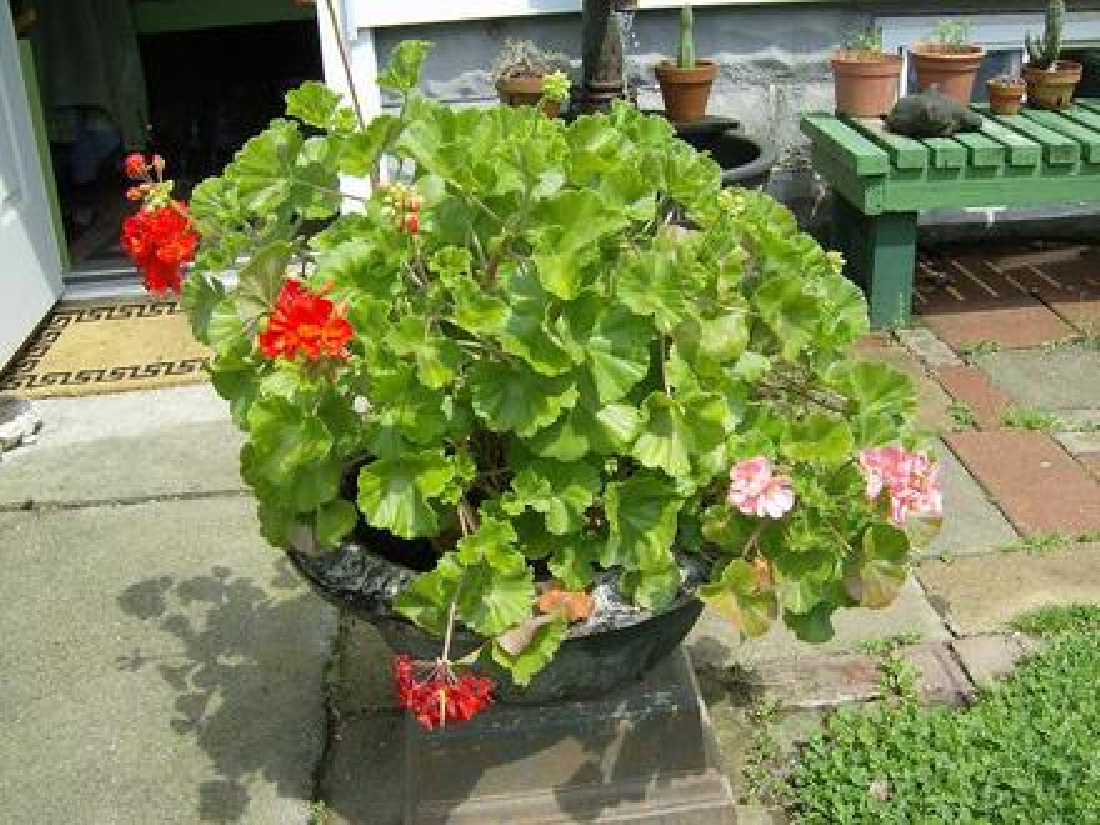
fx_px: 1144
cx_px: 550
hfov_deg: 51.4
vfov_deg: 39.7
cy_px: 412
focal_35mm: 36
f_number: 4.7
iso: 100
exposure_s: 1/394
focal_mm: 6
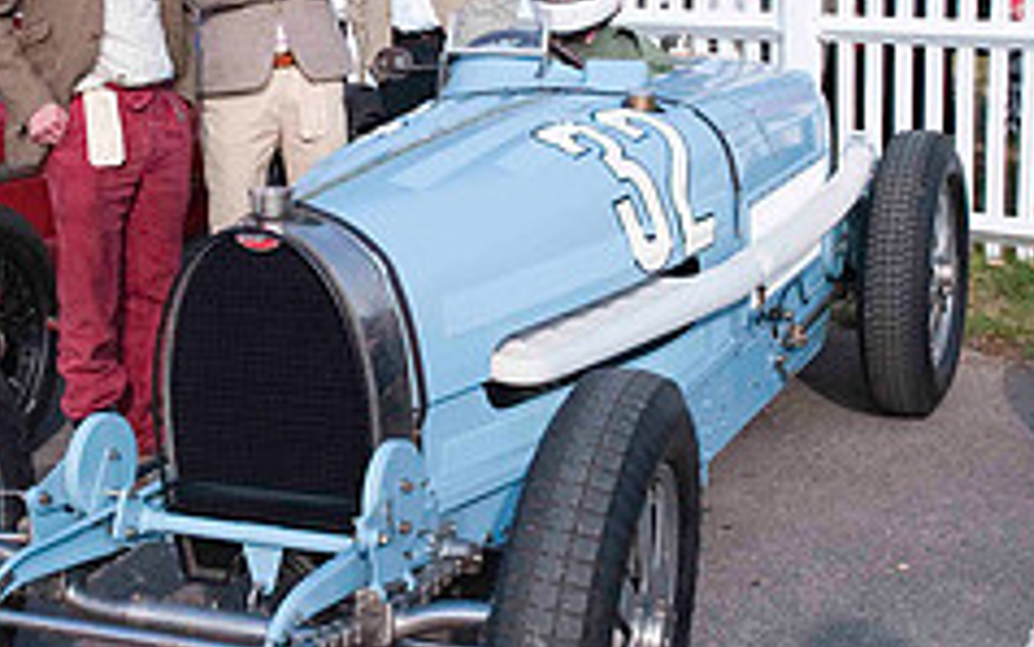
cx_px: 404
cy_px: 239
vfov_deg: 19.4
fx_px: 1889
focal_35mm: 67
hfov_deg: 30.5
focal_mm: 27
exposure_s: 1/800
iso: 500
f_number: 9
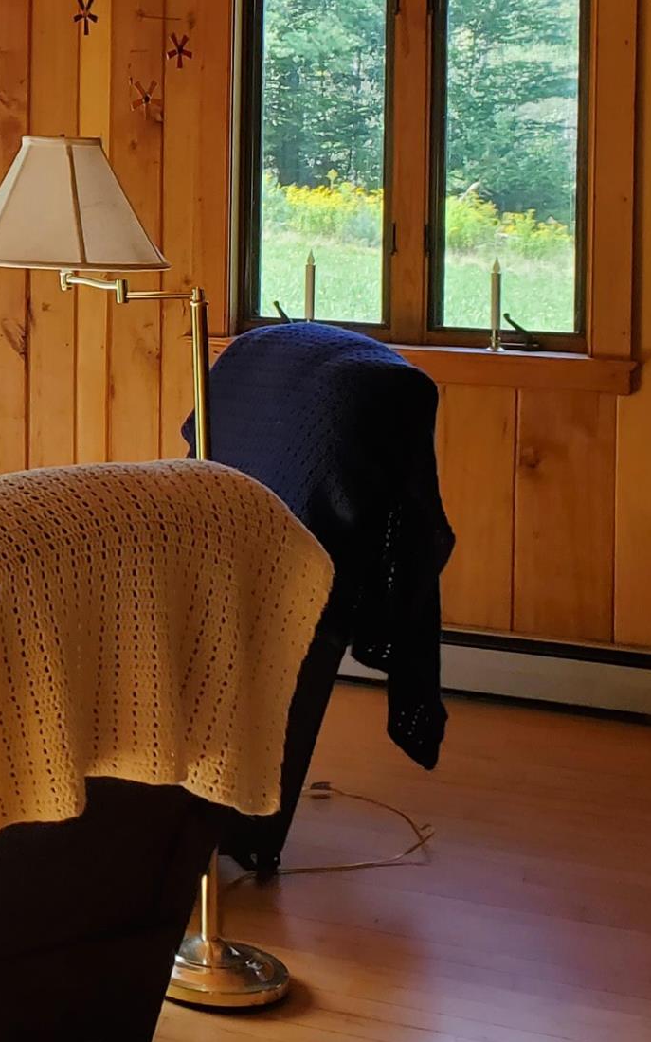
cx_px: -507
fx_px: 2187
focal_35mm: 77
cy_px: 151
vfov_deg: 26.1
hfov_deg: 14.8
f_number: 2.4
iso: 50
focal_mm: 4.3
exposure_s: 1/89
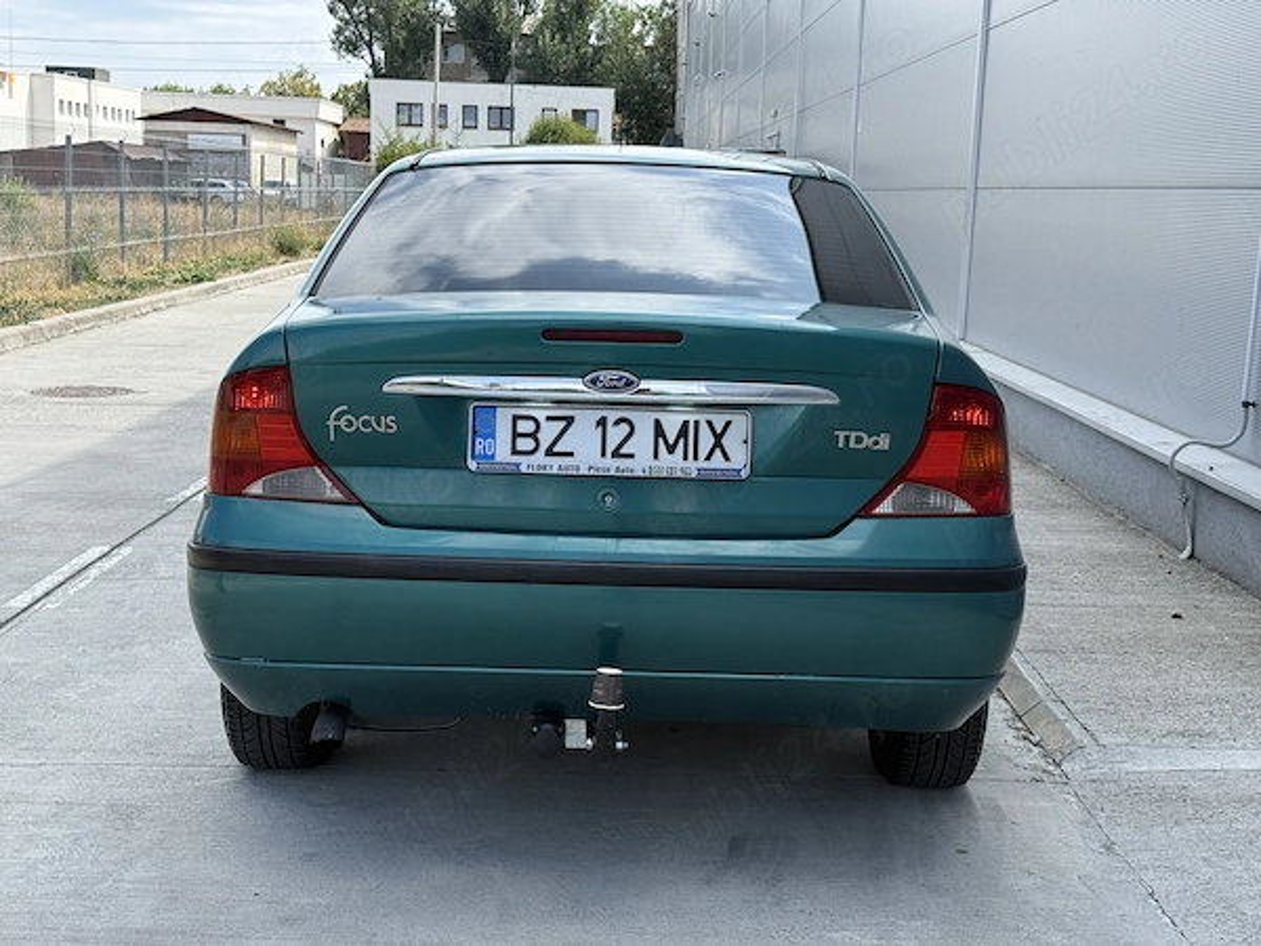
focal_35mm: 48
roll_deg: -2.5
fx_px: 1749
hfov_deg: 39.7
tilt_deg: -8.8
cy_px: 473
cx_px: 630
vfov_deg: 30.3
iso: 64
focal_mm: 6.76
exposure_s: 1/1754
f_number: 1.78
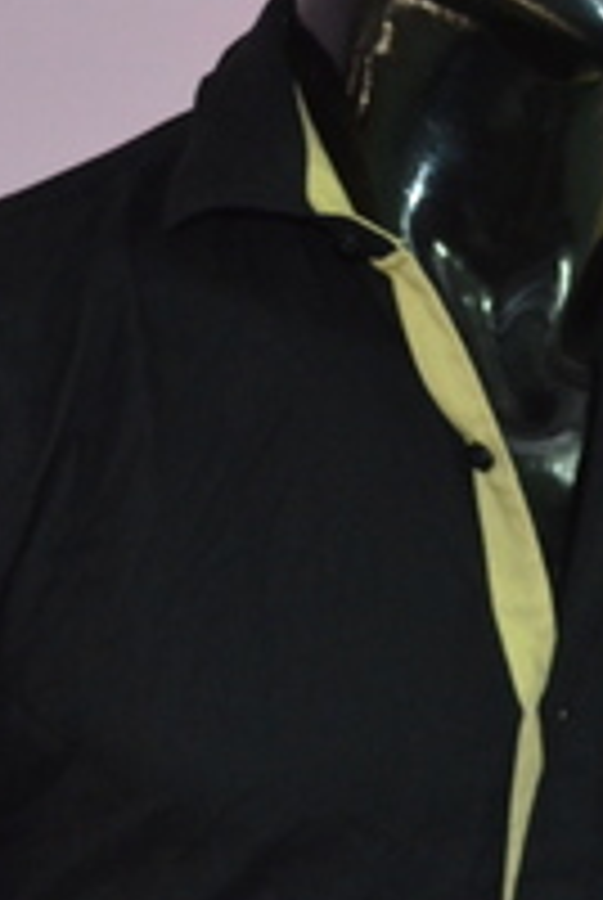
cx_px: 670
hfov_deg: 10.7
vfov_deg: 16.0
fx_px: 3180
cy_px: 704
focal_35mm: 127
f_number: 5
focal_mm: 34
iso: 3200
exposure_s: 1/60
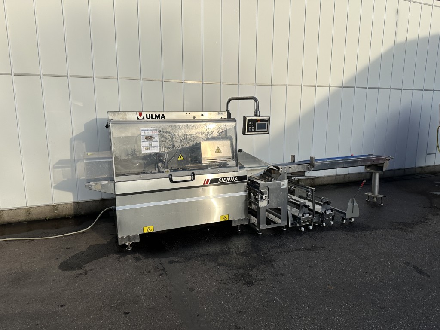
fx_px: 305
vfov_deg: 56.8
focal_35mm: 24
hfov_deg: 71.6
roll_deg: -0.1
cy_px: 165
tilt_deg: -11.4
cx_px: 220
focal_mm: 6.86
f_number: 1.78
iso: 80
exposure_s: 1/3356
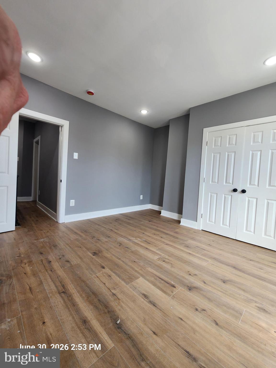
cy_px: 184
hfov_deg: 89.9
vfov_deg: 106.2
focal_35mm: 13
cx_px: 138
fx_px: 138
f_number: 2.2
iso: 50
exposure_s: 1/60
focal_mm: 2.2
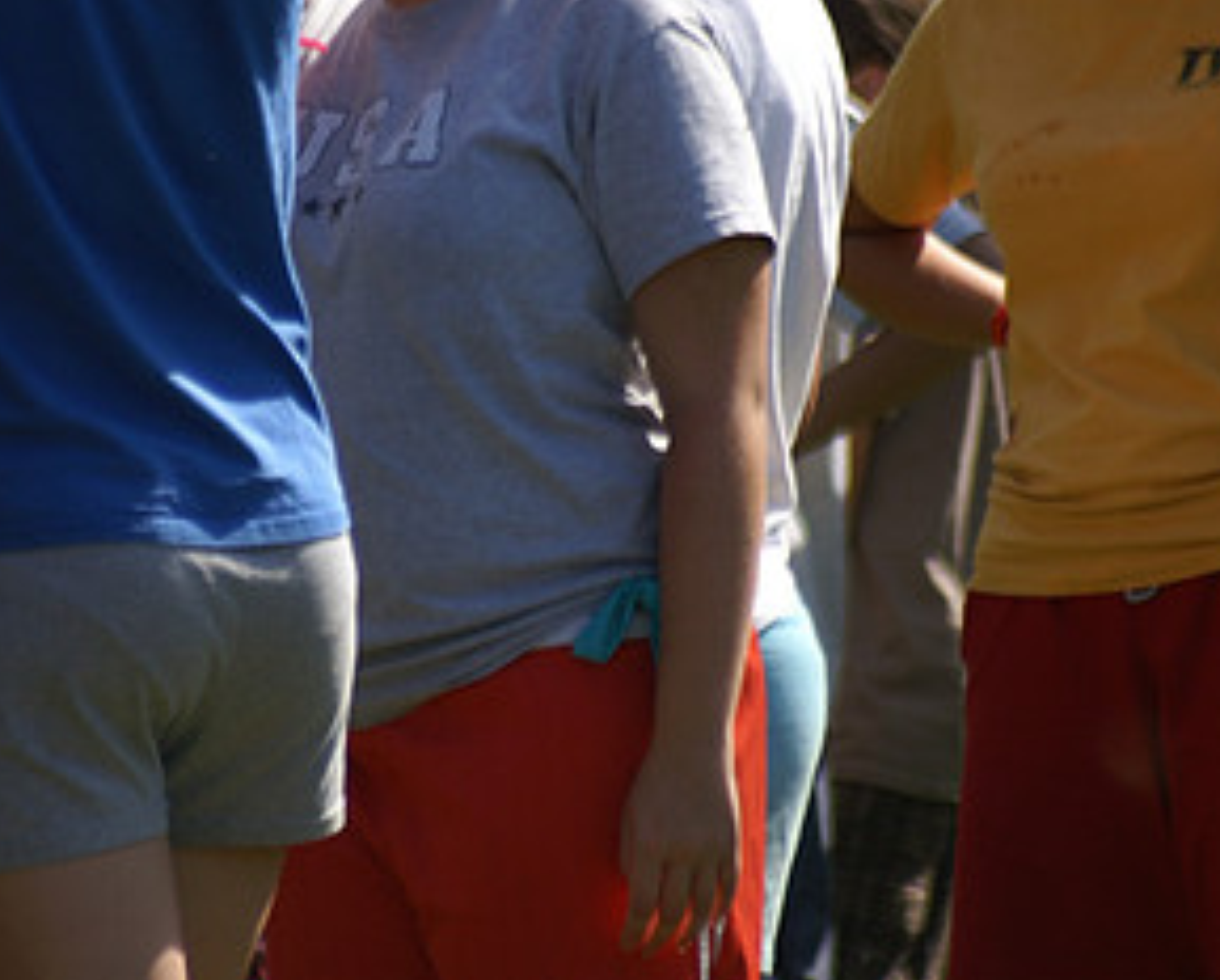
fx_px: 30588
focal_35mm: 846
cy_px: 237
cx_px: 447
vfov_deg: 1.8
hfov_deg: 2.3
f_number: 5.6
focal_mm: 300
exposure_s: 1/500
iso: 160
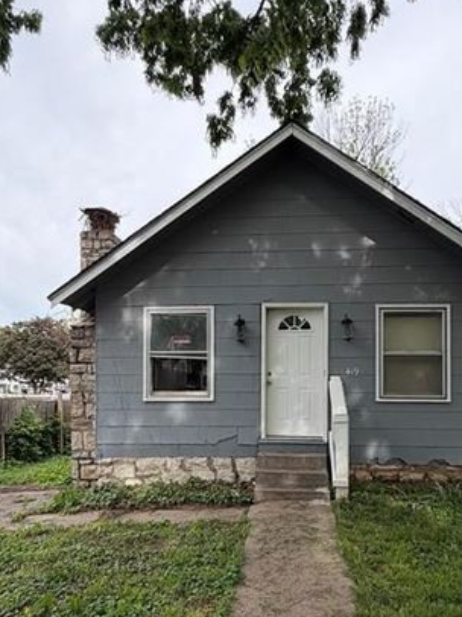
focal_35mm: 23
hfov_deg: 58.5
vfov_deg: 72.6
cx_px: 272
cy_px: 390
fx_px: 410
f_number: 2.2
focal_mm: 2.22
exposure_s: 1/760
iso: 40
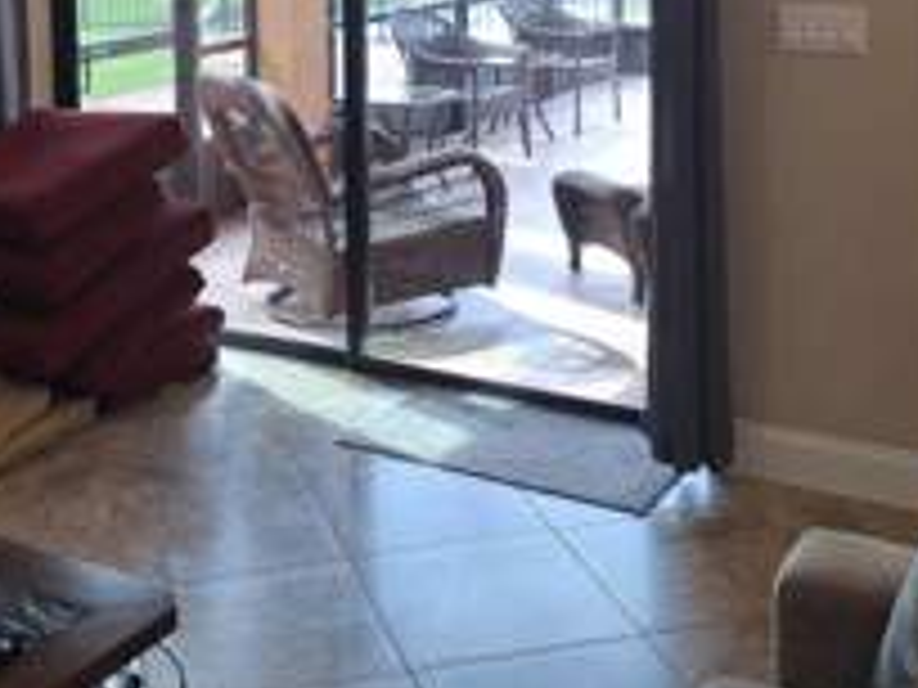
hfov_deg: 35.5
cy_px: -34
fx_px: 1432
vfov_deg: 25.4
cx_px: 405
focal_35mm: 54
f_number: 1.8
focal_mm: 5.54
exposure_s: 1/120
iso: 80
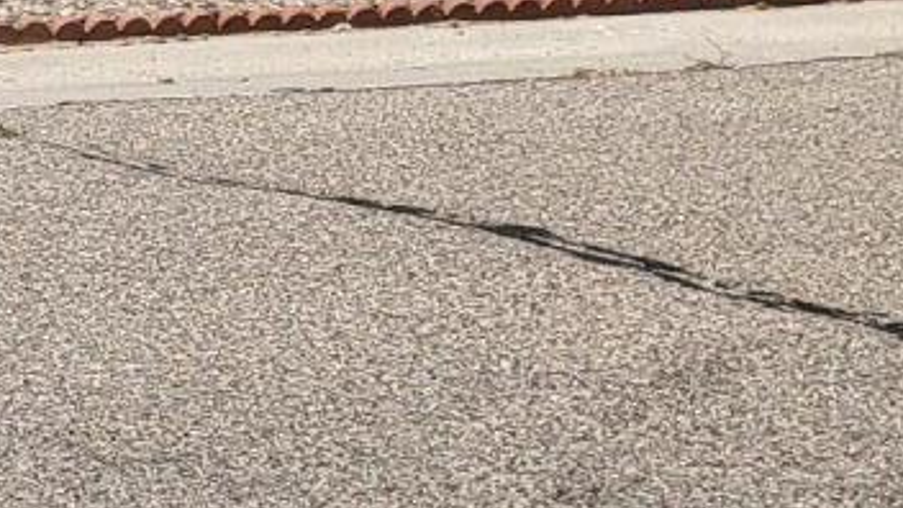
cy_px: 10
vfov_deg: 7.5
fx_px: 3855
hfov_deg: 11.3
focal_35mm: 161
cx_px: -1229
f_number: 1.8
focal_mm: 4.25
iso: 50
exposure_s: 1/3559
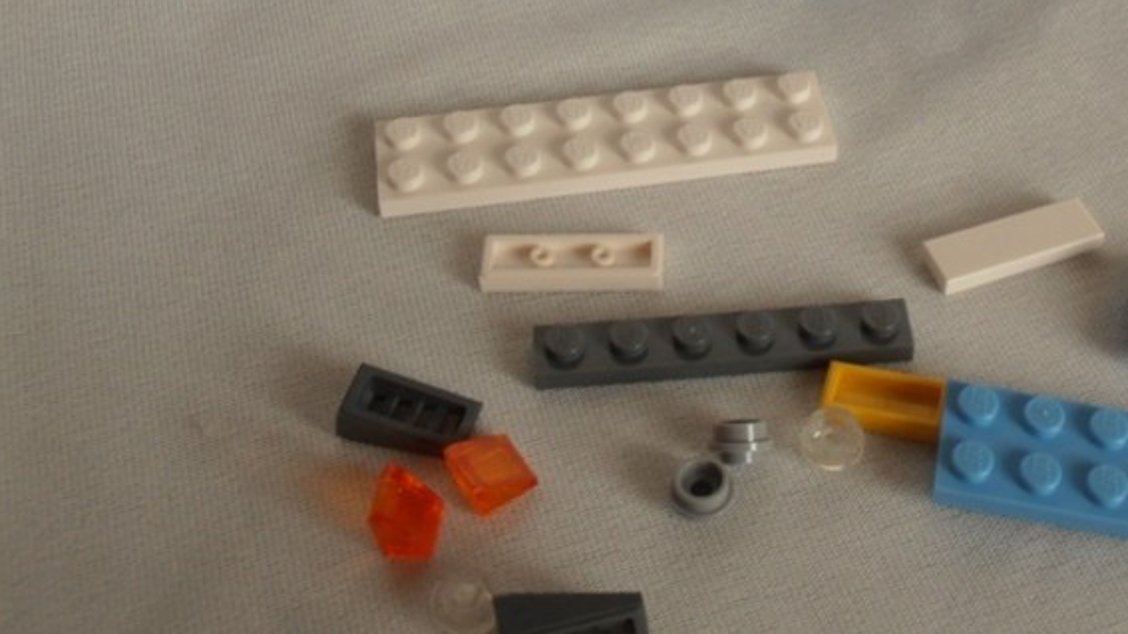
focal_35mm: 64
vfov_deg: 18.5
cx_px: 812
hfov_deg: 32.4
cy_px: 57
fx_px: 1914
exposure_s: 1/40
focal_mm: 6.61
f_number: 3.9
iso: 80
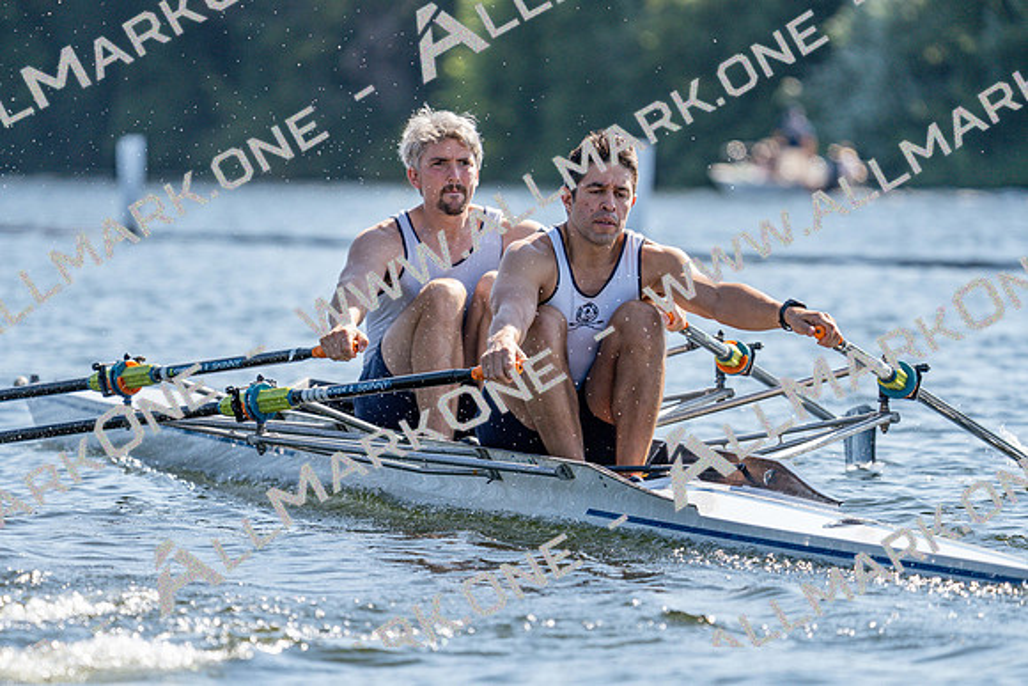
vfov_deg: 3.9
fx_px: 9996
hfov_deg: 5.9
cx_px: 514
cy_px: 343
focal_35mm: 350
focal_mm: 350
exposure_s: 1/1600
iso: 400
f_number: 6.3
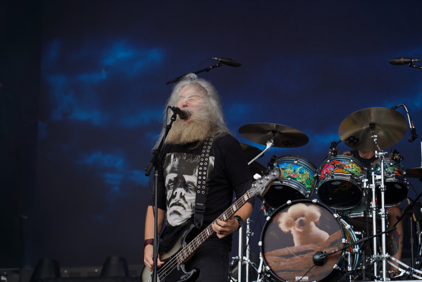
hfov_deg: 19.5
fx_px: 1231
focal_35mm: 105
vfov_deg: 13.0
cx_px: 211
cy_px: 141
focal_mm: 105
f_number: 5
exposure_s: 1/200
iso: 100
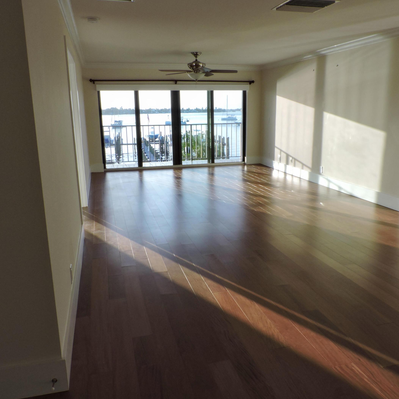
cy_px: 204
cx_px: 209
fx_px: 378
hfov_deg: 55.6
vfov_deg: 55.6
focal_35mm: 29
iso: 100
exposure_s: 1/25
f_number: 7.4
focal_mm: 4.3
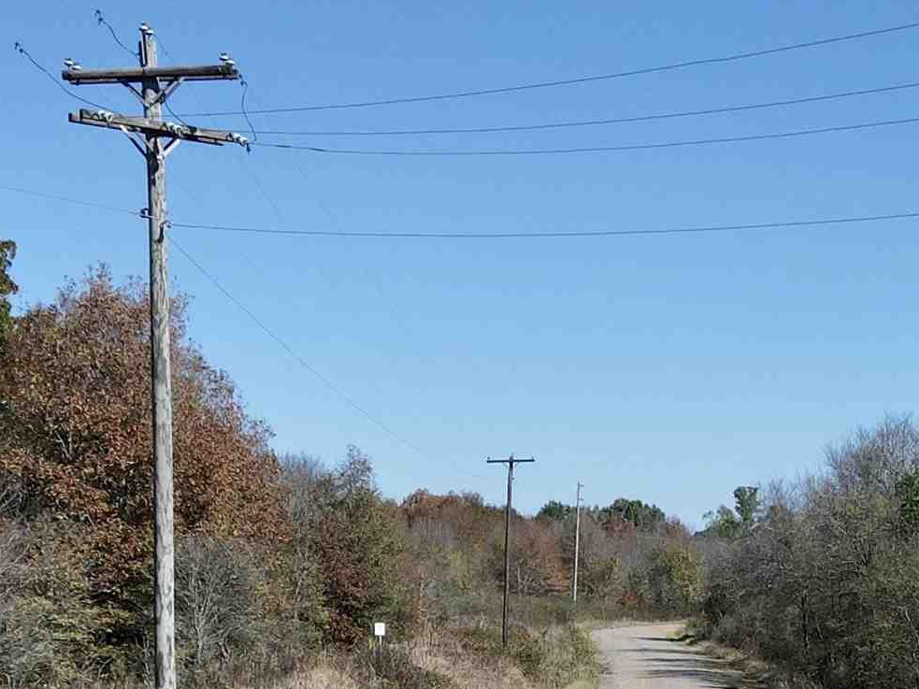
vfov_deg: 18.6
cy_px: 821
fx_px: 1991
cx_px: 592
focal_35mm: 75
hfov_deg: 25.9
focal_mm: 4.5
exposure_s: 1/800
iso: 100
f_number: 2.8
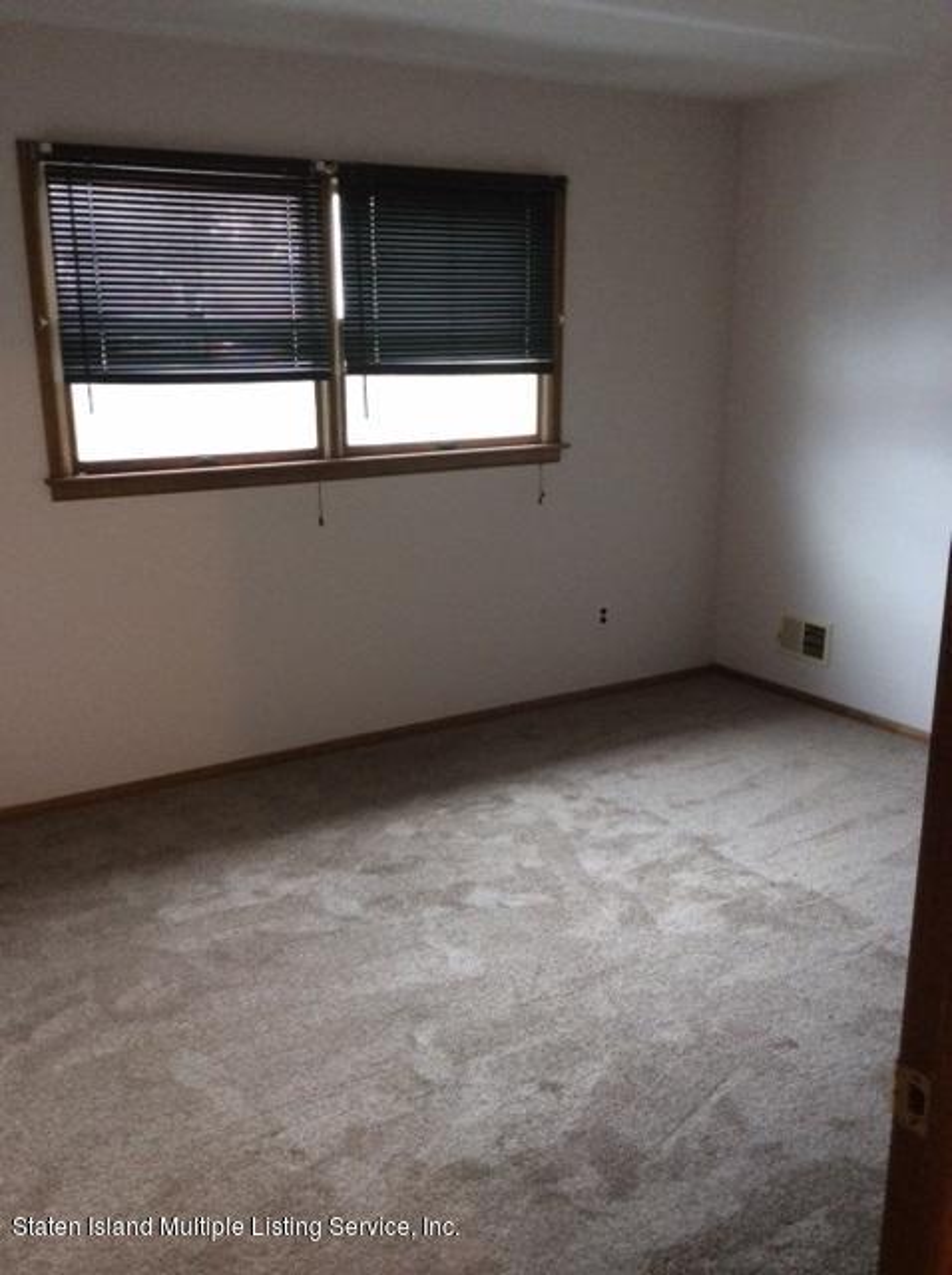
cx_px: 476
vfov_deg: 56.9
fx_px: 1177
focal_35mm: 32
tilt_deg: -15.4
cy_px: 638
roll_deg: +0.0
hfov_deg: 44.1
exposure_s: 1/24
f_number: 2.4
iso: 160
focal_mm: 3.3
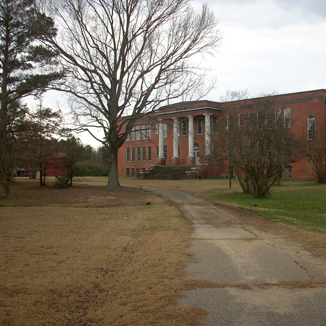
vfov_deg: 38.3
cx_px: 200
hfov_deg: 38.1
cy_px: 162
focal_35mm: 44
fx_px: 469
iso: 64
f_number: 2.8
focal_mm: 6.2
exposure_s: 1/42.4
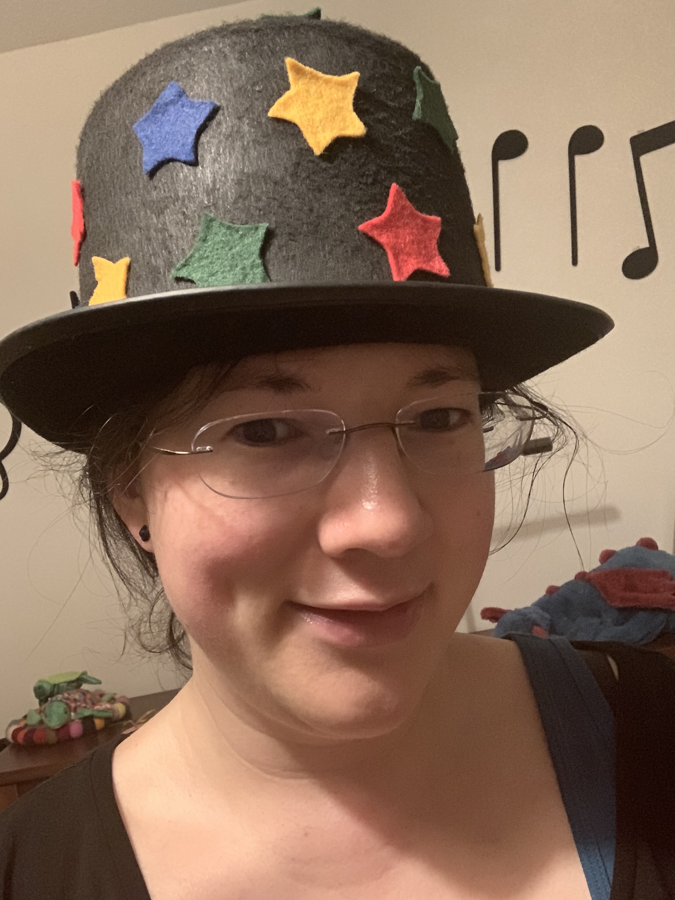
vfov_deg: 56.8
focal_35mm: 32
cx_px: 338
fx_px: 832
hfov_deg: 44.2
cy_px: 450
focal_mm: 2.87
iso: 500
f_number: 2.2
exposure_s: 1/17
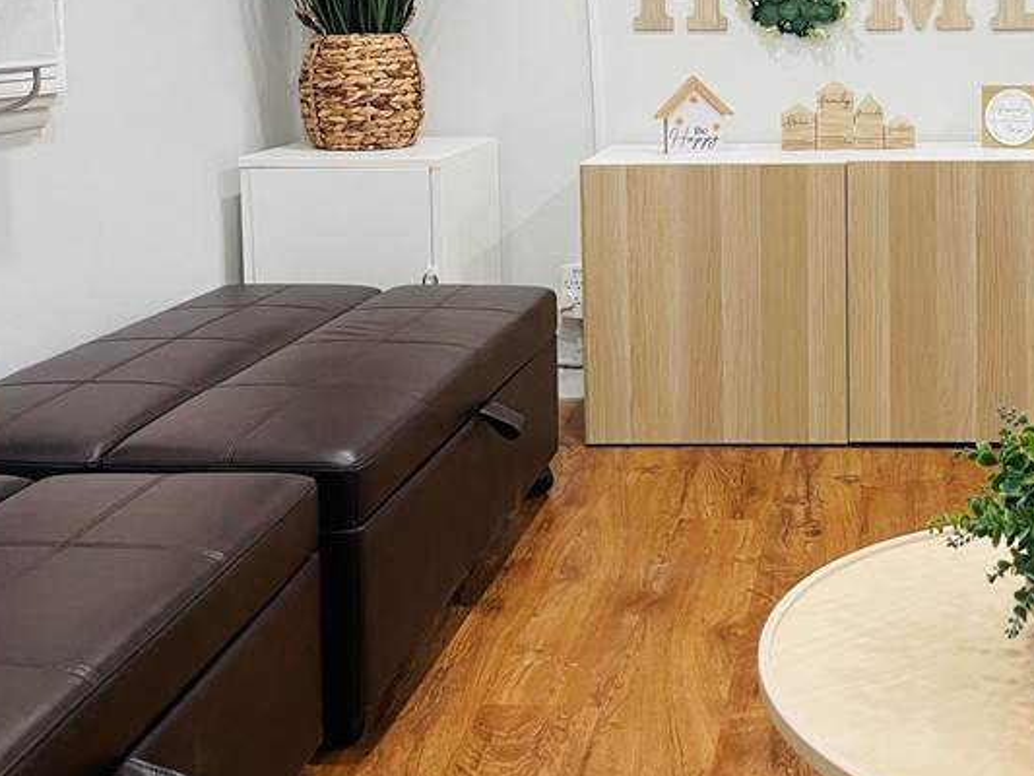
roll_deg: -0.3
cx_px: 844
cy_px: 113
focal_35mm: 48
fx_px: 1434
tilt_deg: -5.6
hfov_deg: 38.0
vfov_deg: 29.3
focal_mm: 5.1
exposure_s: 1/60
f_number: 1.6
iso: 80
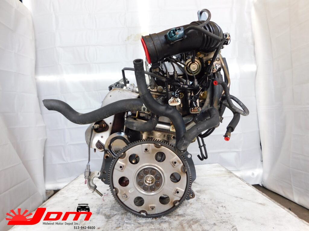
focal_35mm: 23
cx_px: 154
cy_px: 116
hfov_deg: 73.9
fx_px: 205
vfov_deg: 58.9
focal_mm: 4
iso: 125
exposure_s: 1/40
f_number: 3
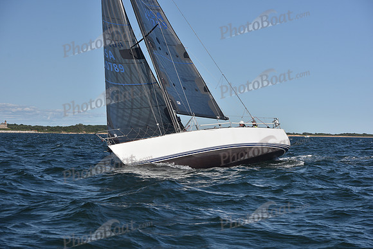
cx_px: 186
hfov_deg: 28.8
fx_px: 725
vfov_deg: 19.5
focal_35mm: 70
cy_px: 124
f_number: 7.1
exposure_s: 1/800
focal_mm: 70
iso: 250
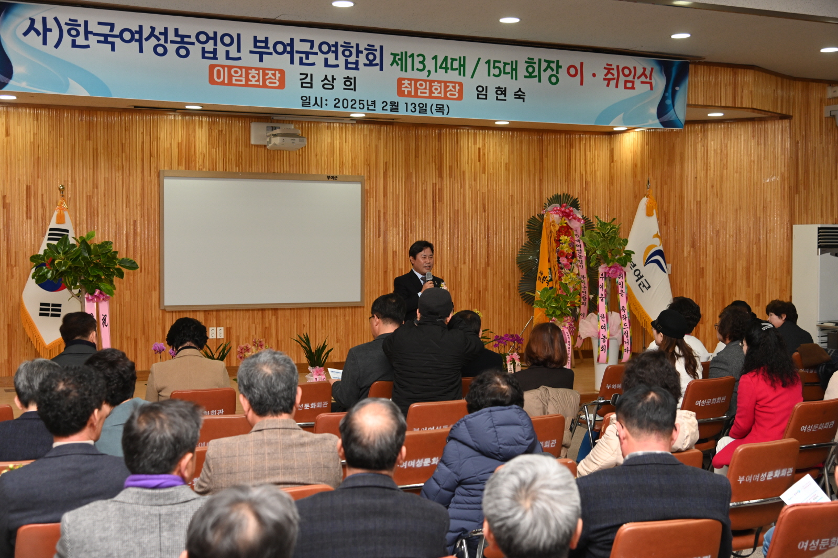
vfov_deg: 28.1
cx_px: 419
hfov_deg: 41.1
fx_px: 1117
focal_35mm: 48
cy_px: 279
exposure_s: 1/200
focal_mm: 48
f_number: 4
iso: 1000
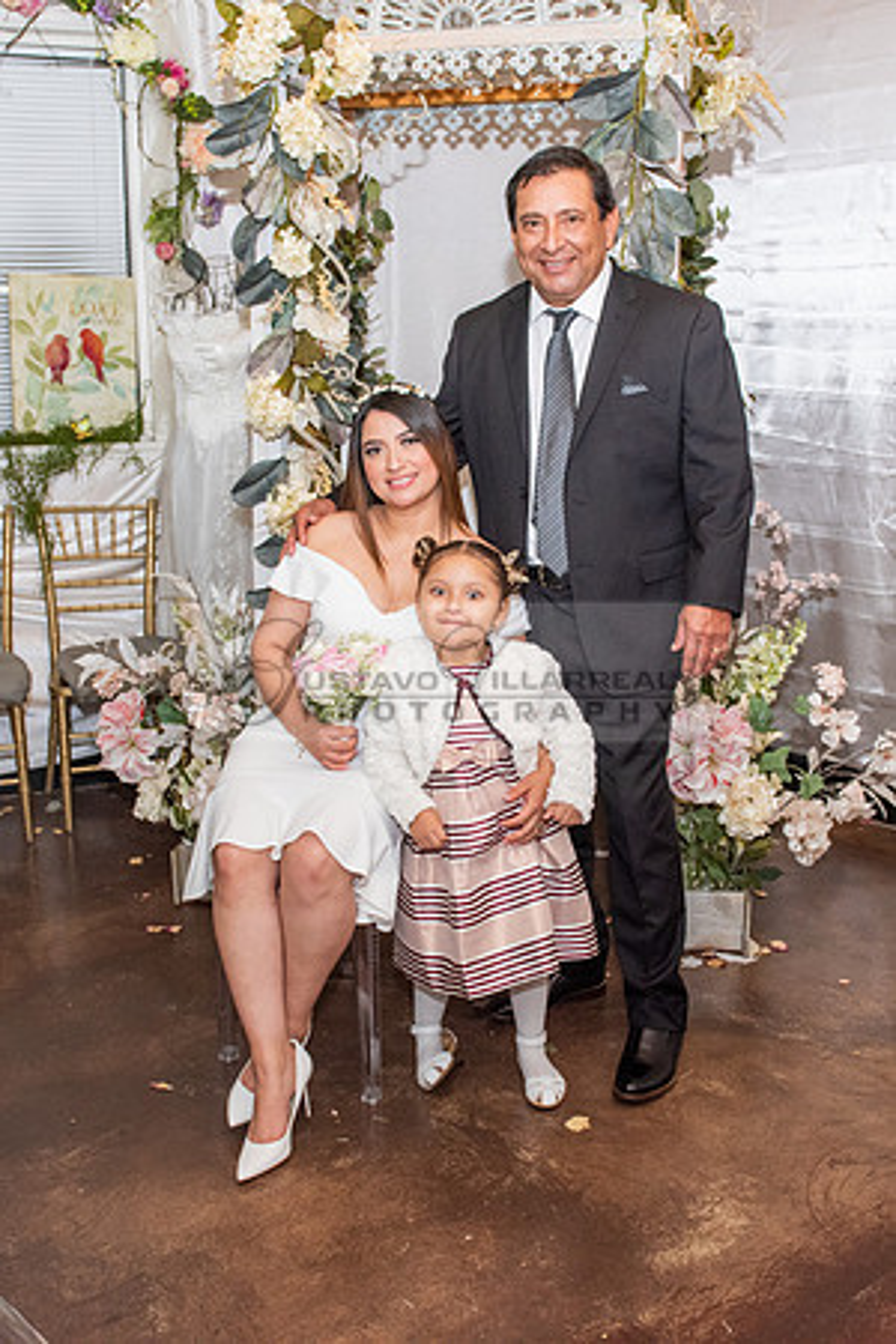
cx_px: 462
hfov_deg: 36.9
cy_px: 672
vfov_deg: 53.2
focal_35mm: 36
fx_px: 1343
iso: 1600
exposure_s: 1/125
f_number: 4.5
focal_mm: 24
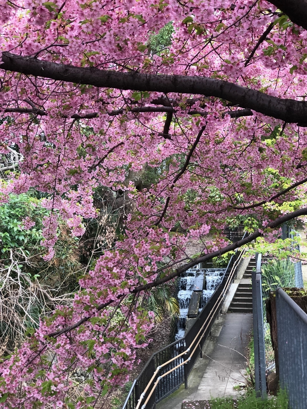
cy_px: 204
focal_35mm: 57
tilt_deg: +1.8
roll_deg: +1.7
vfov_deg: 33.8
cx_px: 154
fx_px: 674
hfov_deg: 25.7
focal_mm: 6.6
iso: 125
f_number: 2.8
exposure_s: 1/120
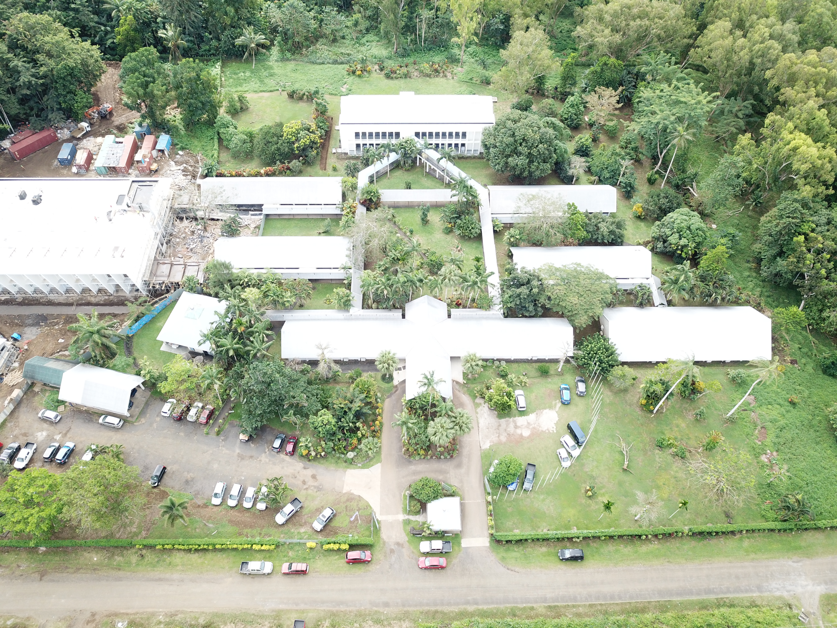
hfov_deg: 67.3
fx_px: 629
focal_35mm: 26
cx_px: 418
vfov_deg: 53.1
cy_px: 314
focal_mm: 4.73
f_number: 2.2
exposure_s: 1/208
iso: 100
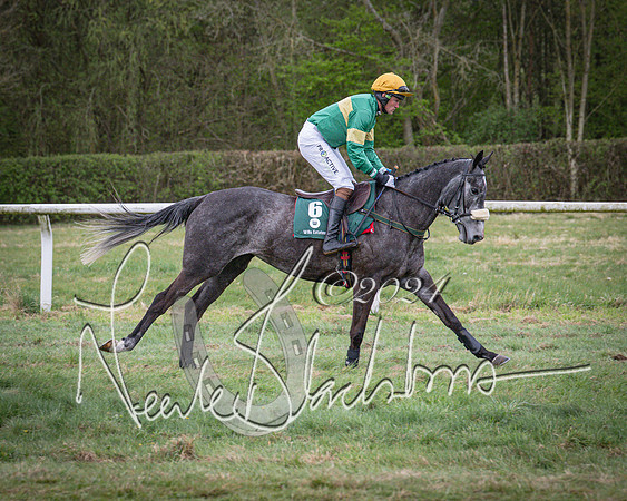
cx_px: 213
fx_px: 3416
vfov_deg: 8.4
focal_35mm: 184
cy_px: 271
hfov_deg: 10.5
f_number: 4
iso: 1600
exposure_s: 1/1000
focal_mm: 98
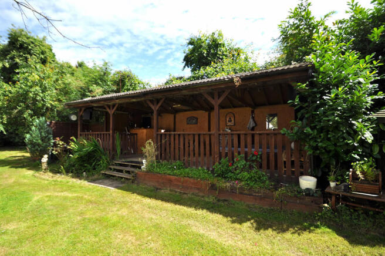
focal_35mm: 17
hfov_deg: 92.5
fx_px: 184
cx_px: 192
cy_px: 128
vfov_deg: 69.5
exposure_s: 1/1600
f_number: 22
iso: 200
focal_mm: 11.5
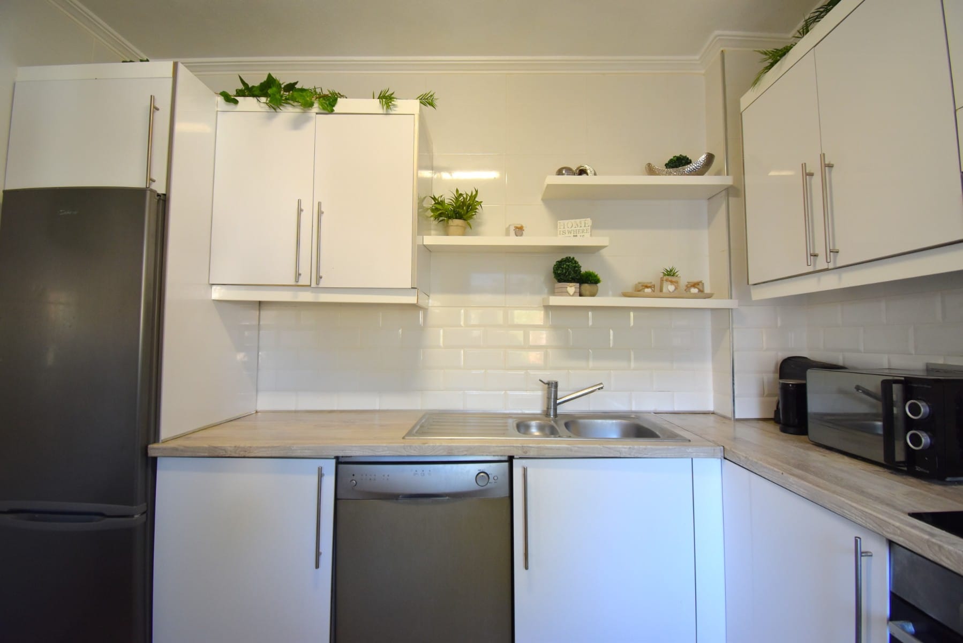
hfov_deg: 100.4
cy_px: 322
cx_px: 482
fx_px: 401
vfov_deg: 77.4
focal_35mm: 15
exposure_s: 1/60
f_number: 4.5
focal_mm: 10
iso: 560
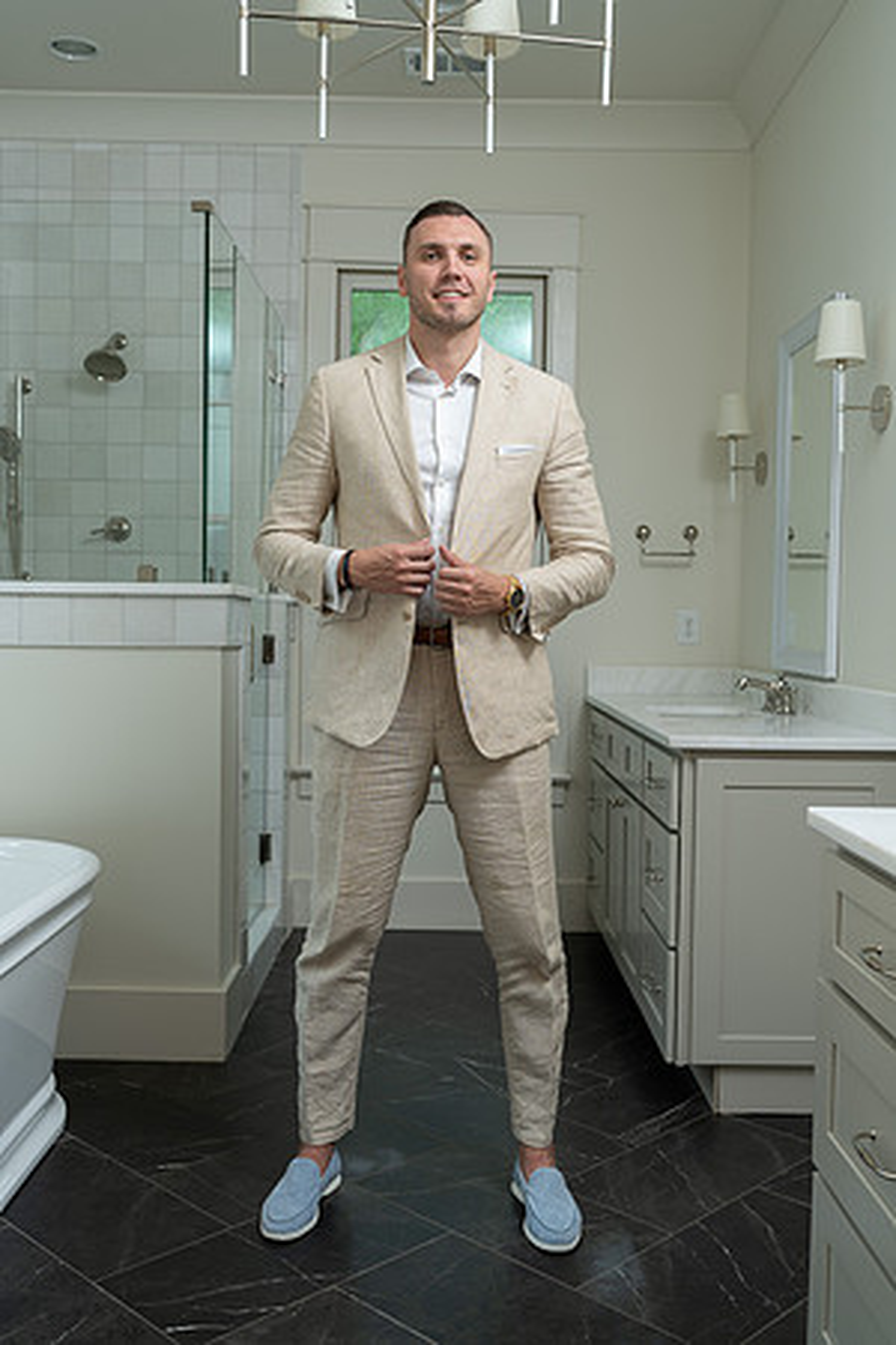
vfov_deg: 54.4
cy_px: 672
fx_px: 1307
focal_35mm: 35
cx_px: 448
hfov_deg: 37.9
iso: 100
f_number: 4
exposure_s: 1/80
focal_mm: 35
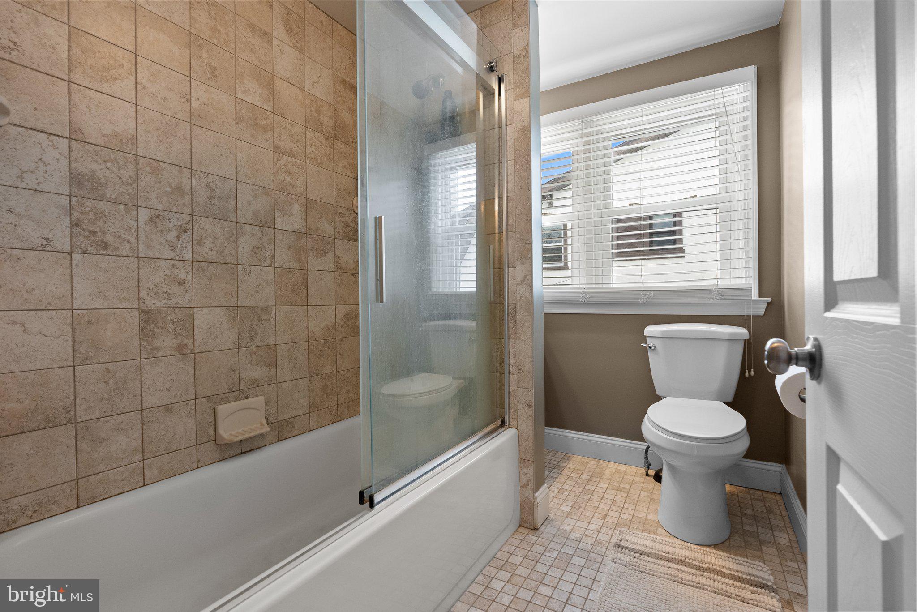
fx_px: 408
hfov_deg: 96.7
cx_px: 458
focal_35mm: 16
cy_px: 306
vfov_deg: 73.8
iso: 1600
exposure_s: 1/20
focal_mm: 16
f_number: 8
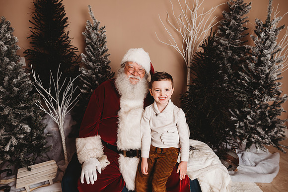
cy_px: 96
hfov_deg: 73.7
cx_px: 144
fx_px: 192
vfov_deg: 53.2
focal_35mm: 24
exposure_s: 1/160
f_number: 3.2
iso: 100
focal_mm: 24
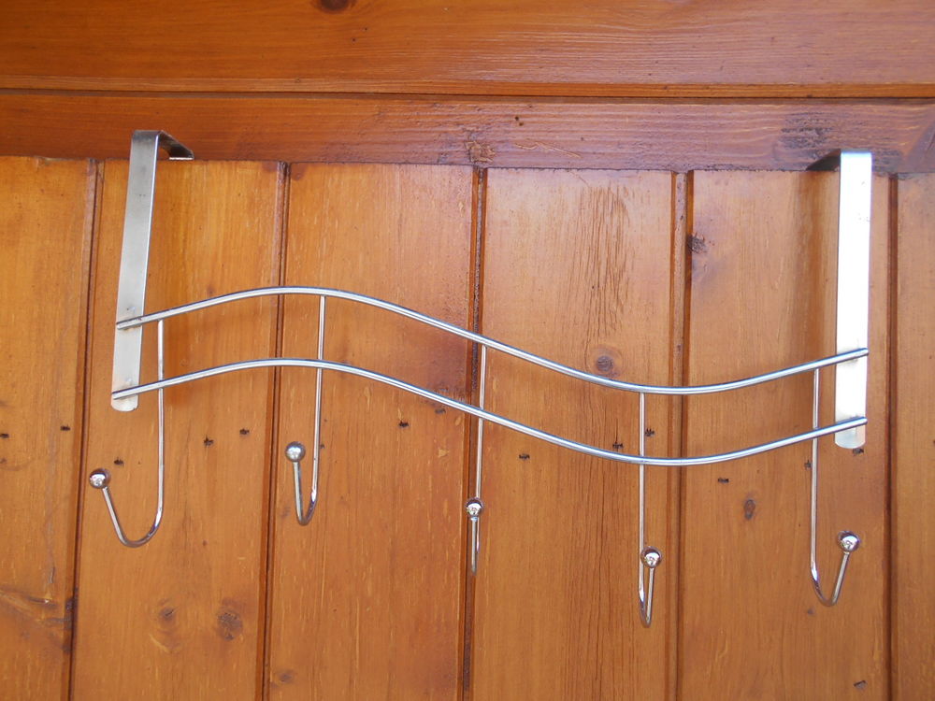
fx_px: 702
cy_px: 350
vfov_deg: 53.1
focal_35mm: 26
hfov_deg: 67.3
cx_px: 468
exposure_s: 1/60
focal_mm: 4.6
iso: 80
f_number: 3.2
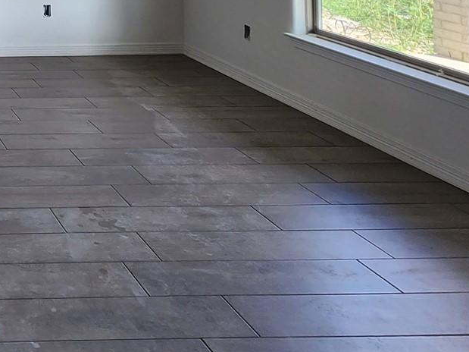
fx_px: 582
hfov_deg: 31.6
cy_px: -125
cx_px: -164
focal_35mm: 43
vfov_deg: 27.2
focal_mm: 2.2
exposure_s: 1/60
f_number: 2.2
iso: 50
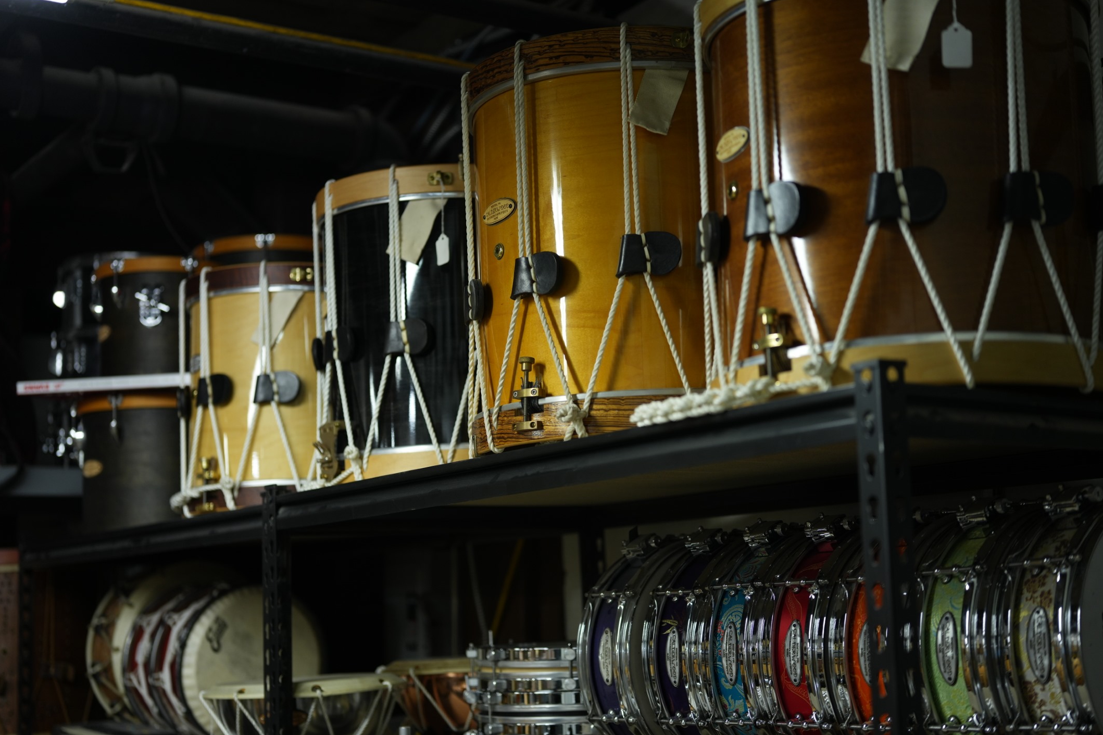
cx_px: 545
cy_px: 364
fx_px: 1562
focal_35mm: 51
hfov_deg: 38.9
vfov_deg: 26.5
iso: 400
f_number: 2
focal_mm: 50
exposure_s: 1/60
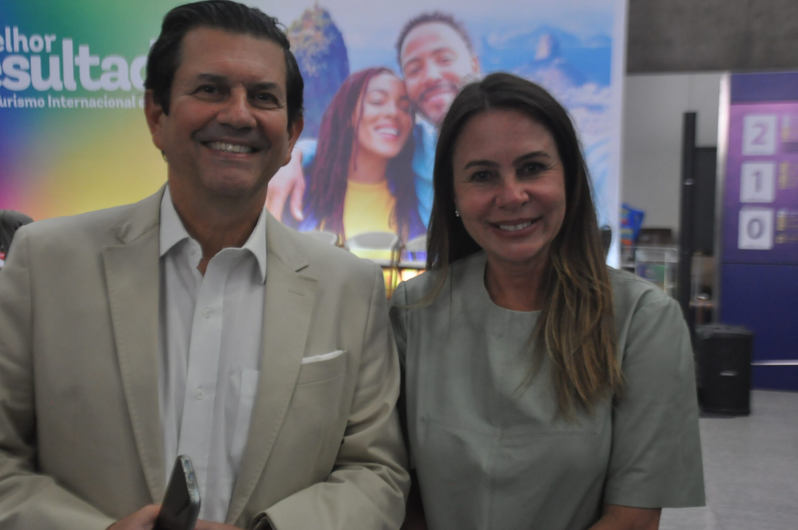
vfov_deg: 28.6
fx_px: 1040
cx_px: 372
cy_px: 281
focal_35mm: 47
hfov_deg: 41.9
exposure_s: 1/100
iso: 1250
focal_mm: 28
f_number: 4
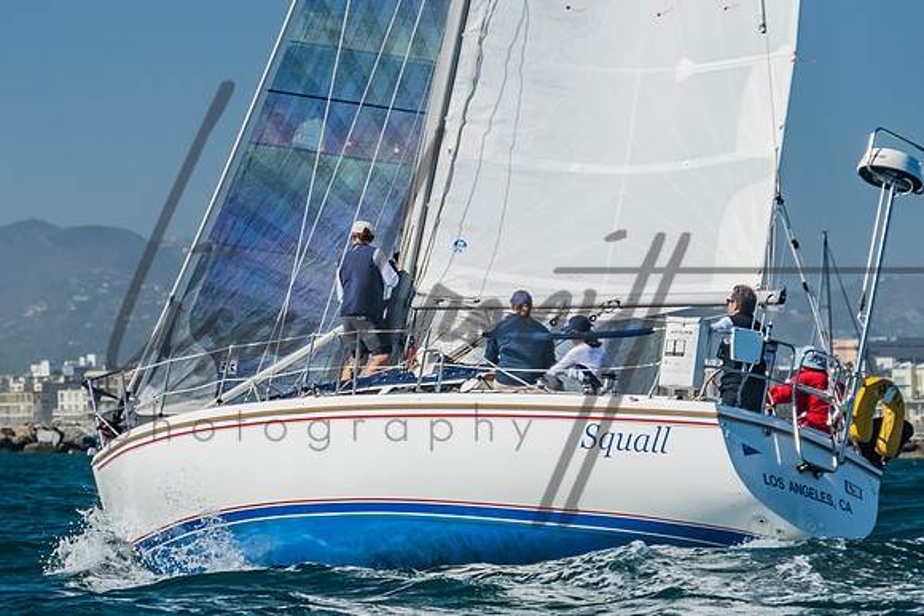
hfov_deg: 7.4
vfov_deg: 4.9
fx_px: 7179
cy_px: 202
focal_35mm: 280
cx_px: 252
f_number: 6.3
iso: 160
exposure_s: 1/500
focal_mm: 115
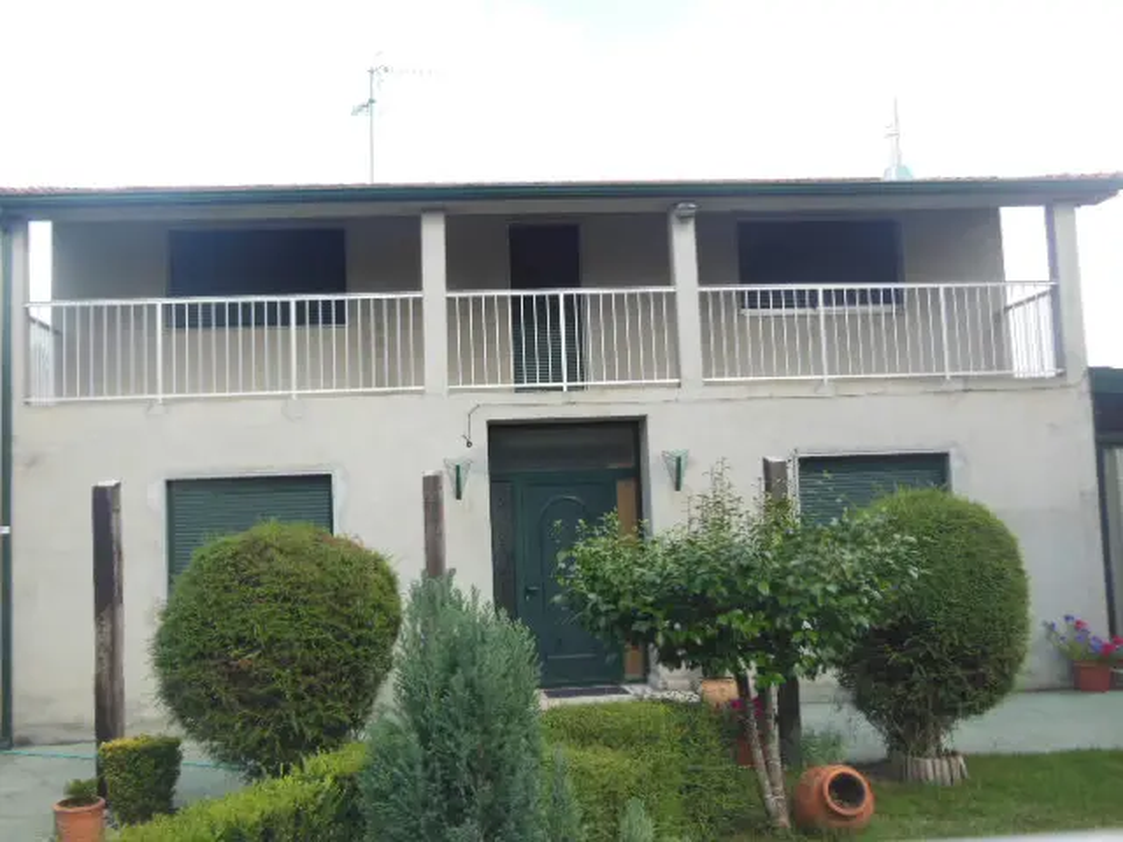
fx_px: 1265
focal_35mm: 39
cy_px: 421
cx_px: 562
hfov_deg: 47.9
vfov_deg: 36.8
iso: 125
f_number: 4.1
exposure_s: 1/200
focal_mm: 6.9
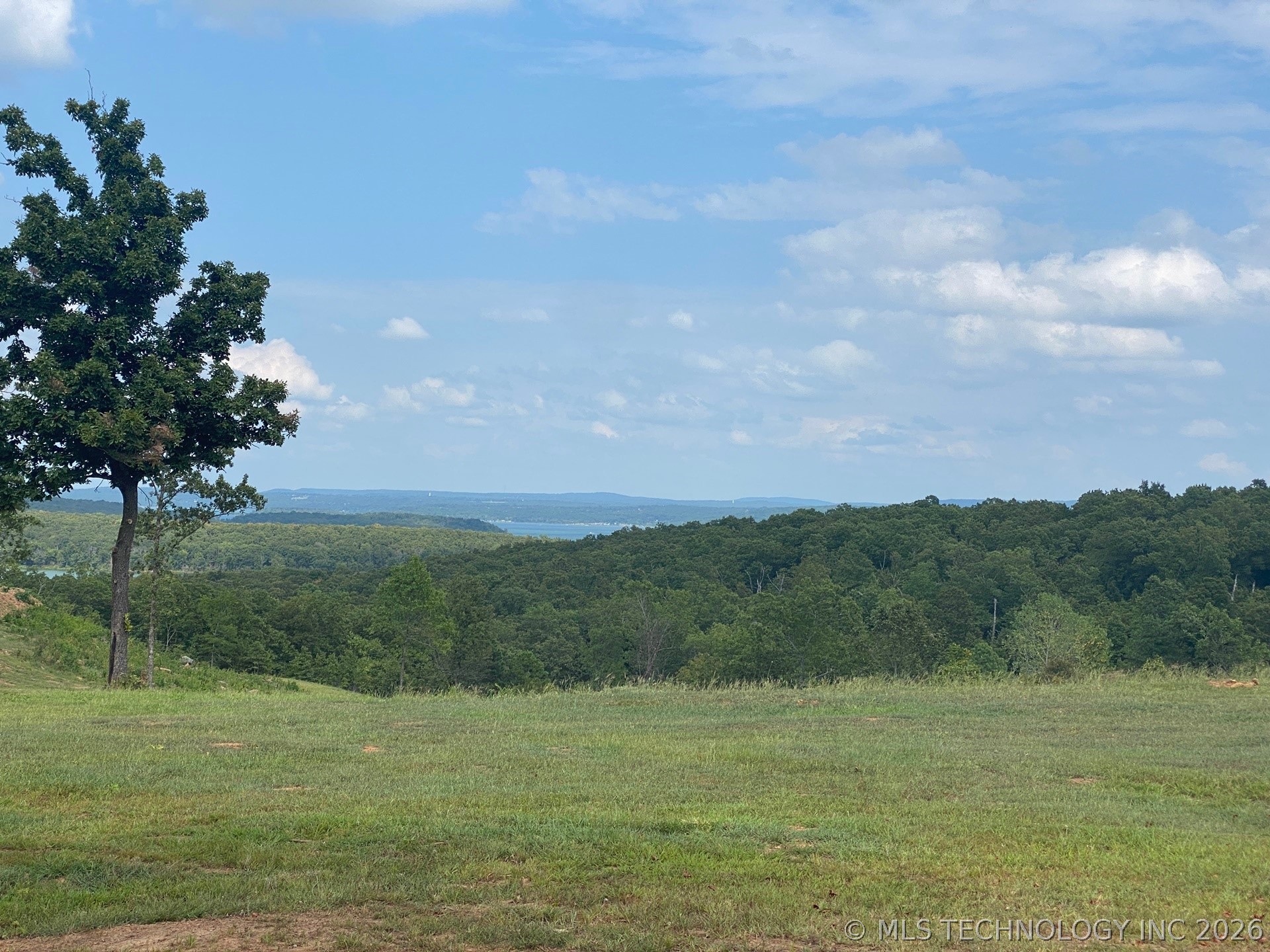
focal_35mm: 52
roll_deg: -2.0
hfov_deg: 36.8
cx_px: 635
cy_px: 476
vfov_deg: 28.0
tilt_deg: +0.0
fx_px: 1908
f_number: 2
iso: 20
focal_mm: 6
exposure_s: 1/2083
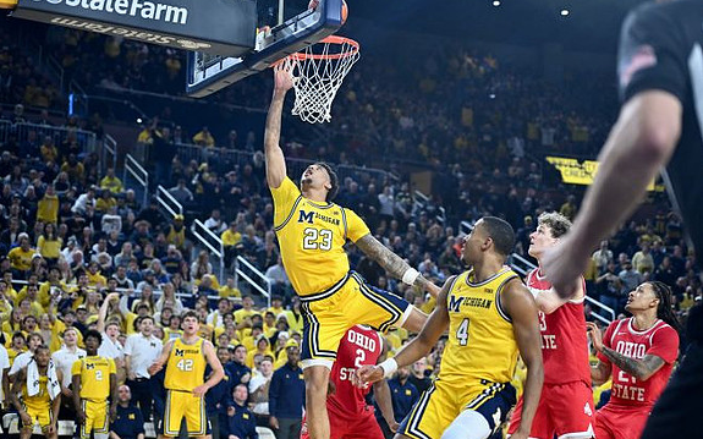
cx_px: 351
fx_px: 1379
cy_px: 223
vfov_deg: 18.1
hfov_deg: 28.6
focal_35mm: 72
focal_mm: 70
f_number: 2.8
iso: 3200
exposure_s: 1/1250
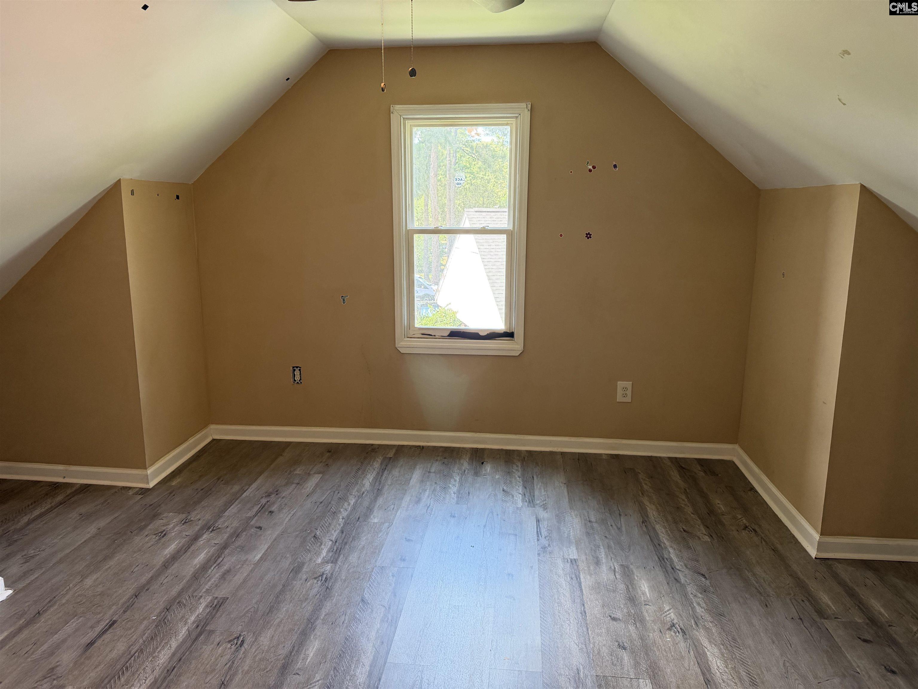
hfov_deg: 71.6
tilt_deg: -10.7
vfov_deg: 56.8
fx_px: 636
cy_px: 344
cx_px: 459
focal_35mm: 24
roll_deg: -0.3
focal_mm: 6.76
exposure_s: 1/120
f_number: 1.78
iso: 250
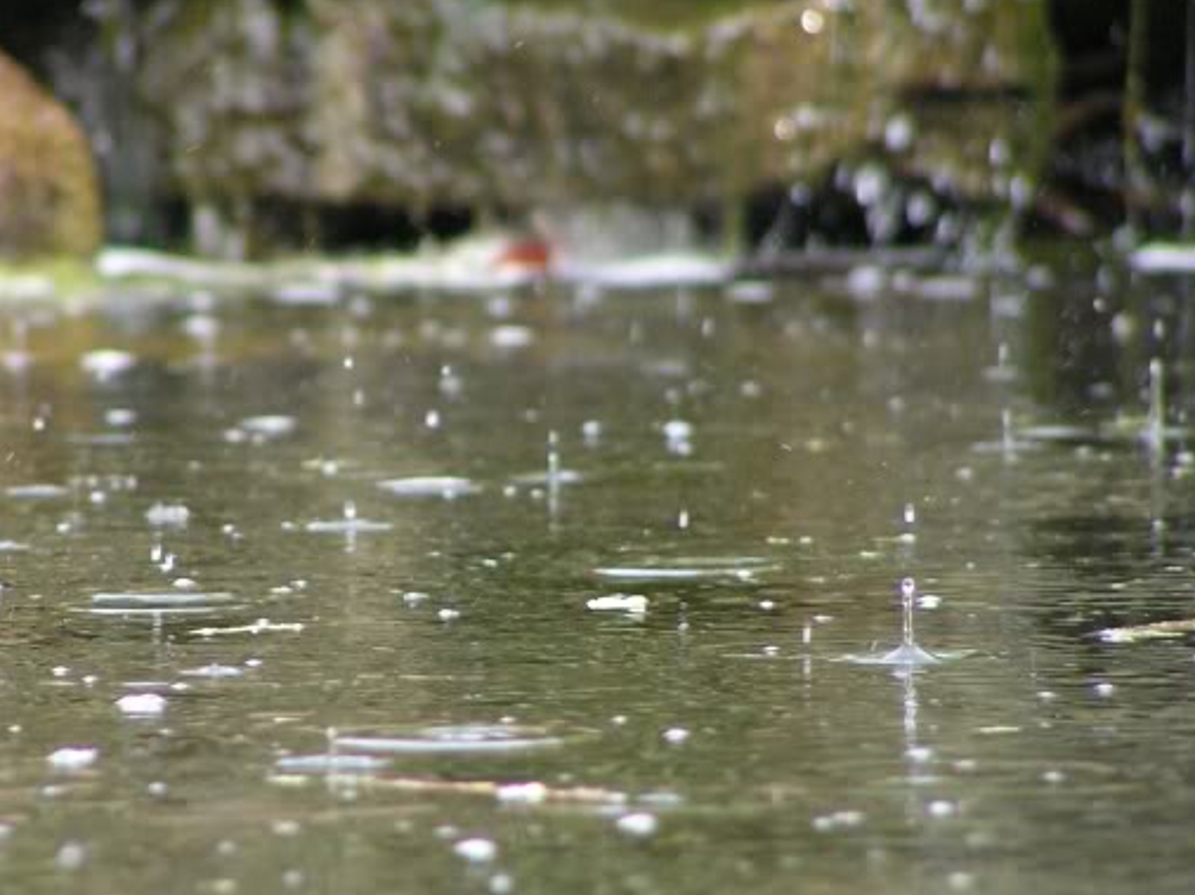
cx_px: 461
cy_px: 567
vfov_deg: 3.7
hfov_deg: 5.0
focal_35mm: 399
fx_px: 13768
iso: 200
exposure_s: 1/200
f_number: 3.2
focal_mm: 48
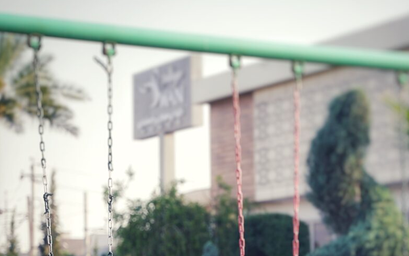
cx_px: 243
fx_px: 1471
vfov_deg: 9.9
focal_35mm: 132
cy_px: 241
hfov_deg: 15.8
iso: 100
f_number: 2.8
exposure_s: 1/500
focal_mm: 70
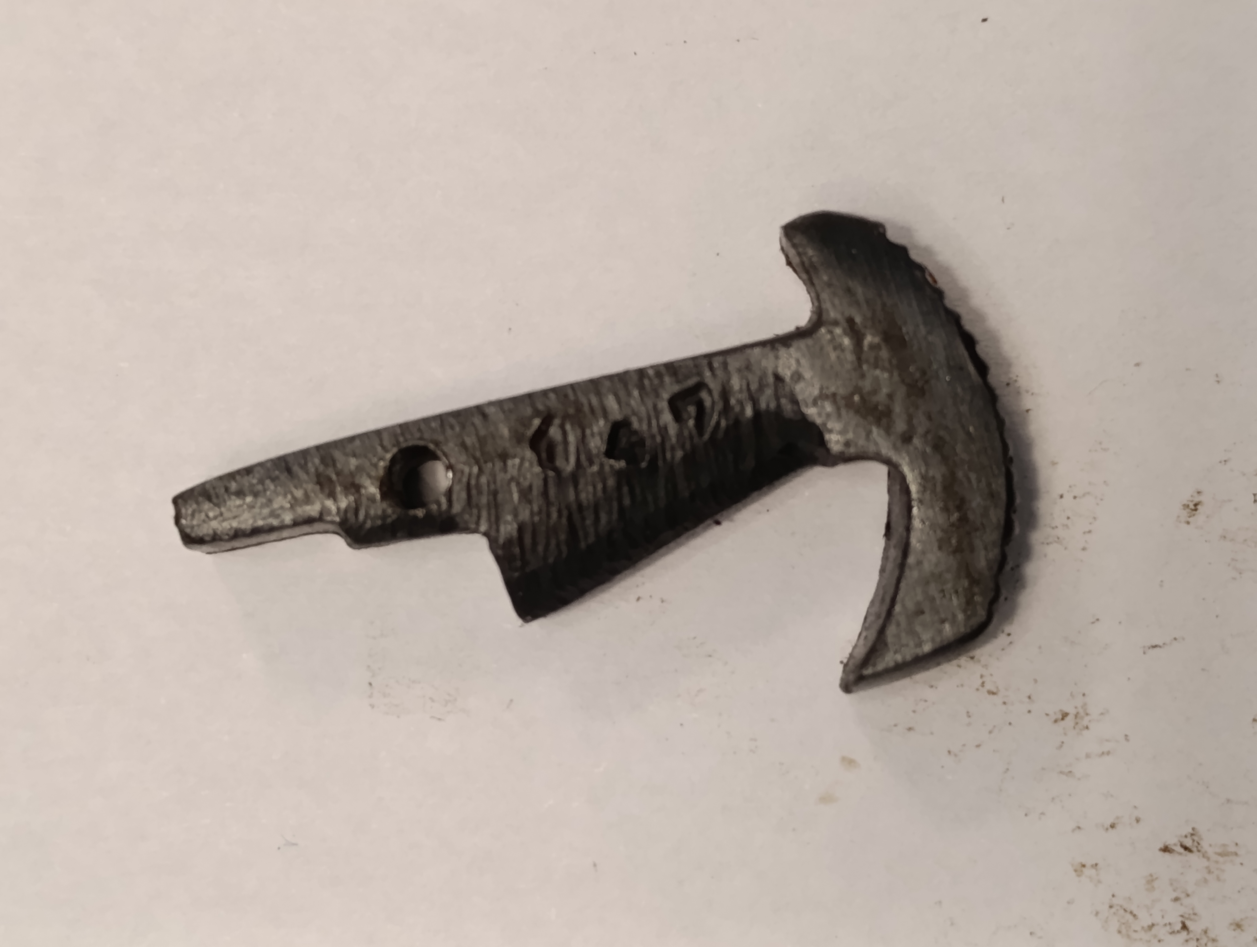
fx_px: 3345
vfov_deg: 16.1
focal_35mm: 92
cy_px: 474
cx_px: 628
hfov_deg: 21.3
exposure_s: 1/100
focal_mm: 6.14
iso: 800
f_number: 1.6
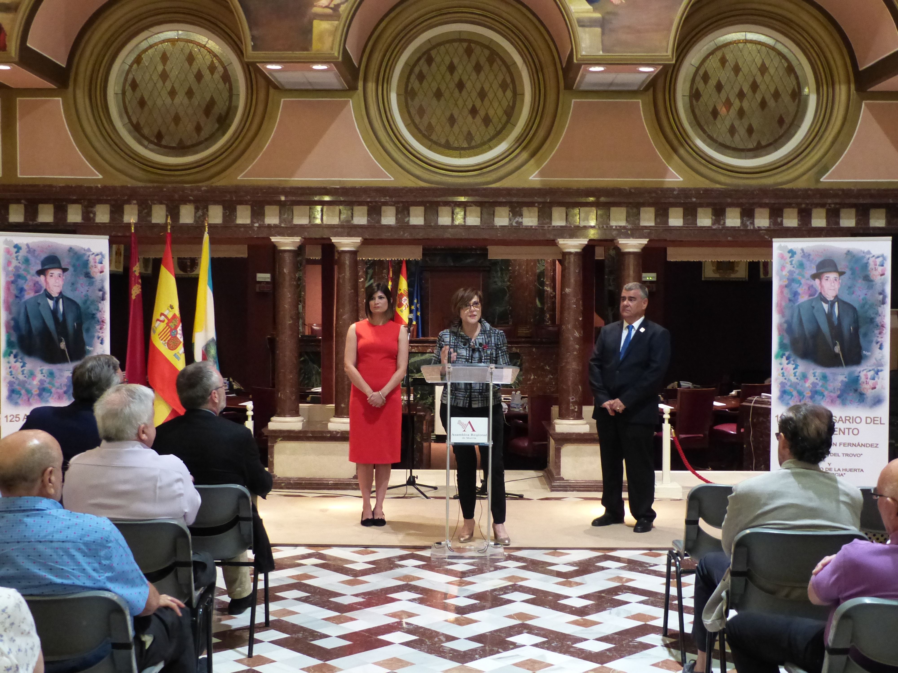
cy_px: 336
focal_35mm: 45
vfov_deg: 32.2
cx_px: 449
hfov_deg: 42.1
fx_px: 1167
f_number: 2.8
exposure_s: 1/15
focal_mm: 8.1
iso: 800
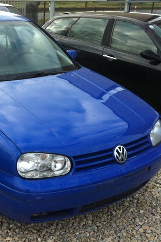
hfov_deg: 25.4
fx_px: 342
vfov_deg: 38.9
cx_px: 7
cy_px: 118
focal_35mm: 51
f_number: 2.8
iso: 80
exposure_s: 1/241
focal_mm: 3.85
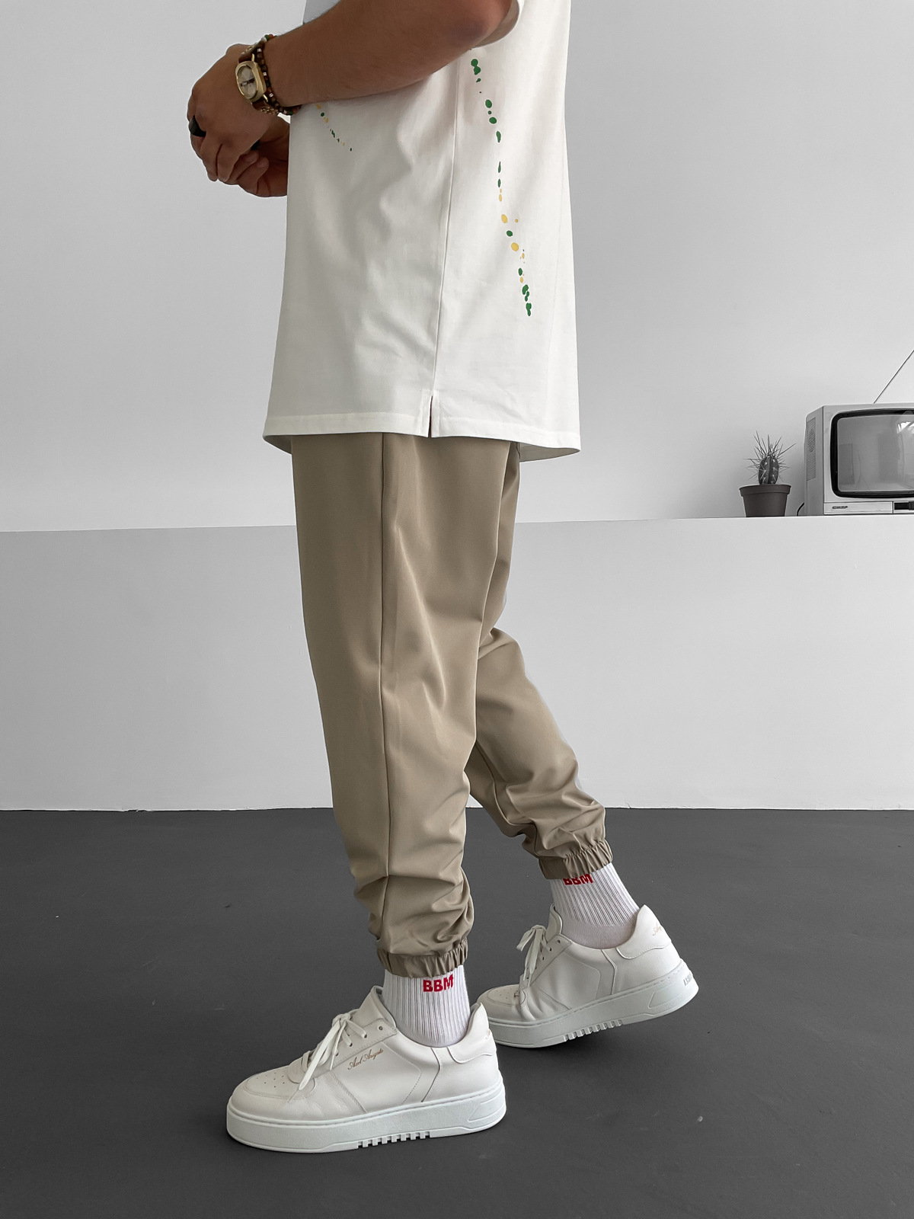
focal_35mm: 29
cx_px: 457
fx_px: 1021
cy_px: 610
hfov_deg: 48.2
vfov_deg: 61.7
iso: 32
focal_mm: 3
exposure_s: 1/120
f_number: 1.8
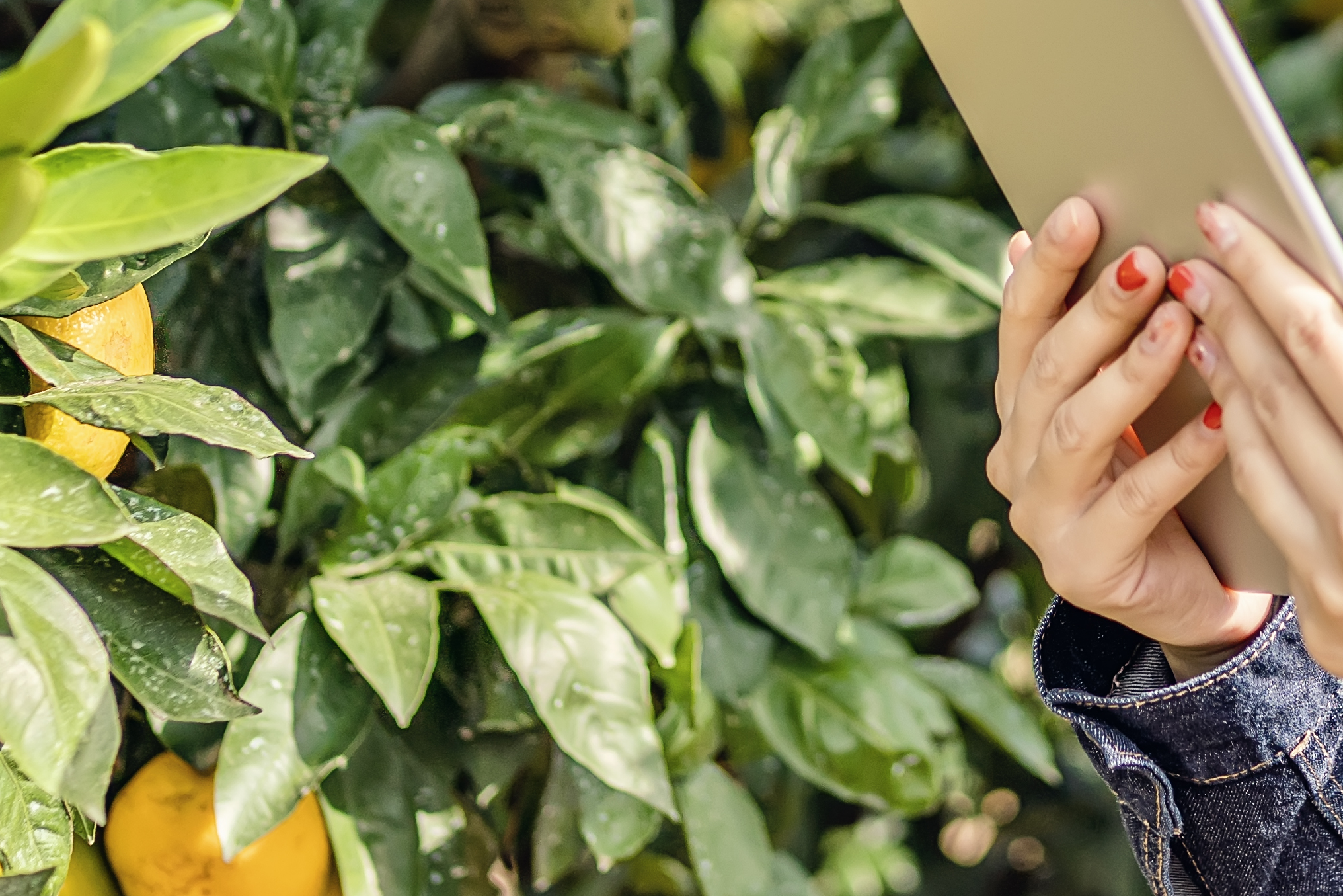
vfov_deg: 10.0
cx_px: 1022
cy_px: 224
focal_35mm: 137
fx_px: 5111
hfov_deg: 14.9
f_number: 2
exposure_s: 1/2000
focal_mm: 35
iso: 100
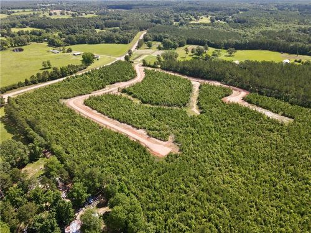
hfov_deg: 71.6
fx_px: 216
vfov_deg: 56.8
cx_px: 156
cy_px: 116
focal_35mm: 24
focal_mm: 4.5
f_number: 2.8
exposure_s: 1/350
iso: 100
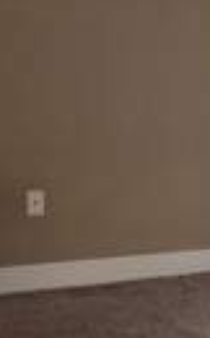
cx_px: 407
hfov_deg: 12.8
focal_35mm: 90
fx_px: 826
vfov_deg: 23.1
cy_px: 165
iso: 640
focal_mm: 6.3
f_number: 1.7
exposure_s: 1/60
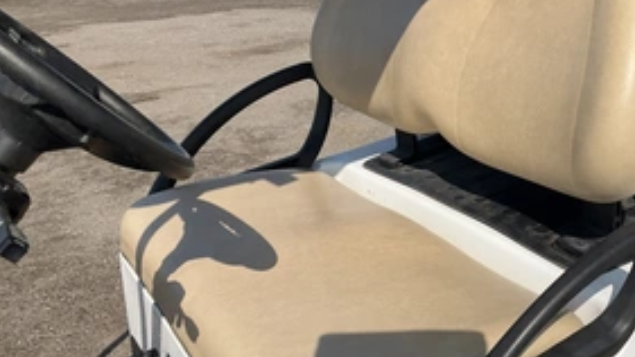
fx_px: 758
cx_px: 420
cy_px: 221
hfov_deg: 44.8
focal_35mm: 45
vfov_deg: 26.4
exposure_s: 1/3322
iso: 25
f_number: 1.8
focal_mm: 3
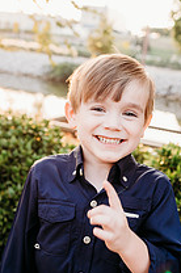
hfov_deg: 25.9
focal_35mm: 52
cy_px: 135
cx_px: 81
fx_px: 393
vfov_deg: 38.2
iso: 320
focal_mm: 24
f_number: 3.2
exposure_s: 1/200
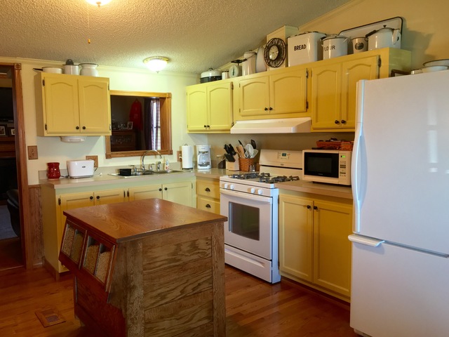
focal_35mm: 29
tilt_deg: -3.7
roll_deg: +0.4
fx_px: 376
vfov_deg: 48.2
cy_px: 168
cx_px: 224
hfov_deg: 61.7
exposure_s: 1/30
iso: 200
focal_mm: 4.15
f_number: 2.2
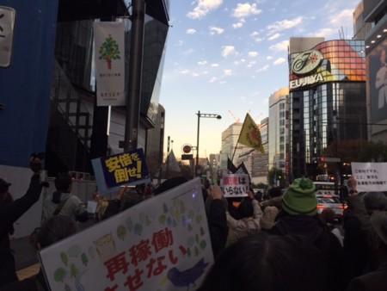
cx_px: 194
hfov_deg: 61.6
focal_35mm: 29
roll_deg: -2.3
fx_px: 324
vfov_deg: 48.3
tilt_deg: +7.1
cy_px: 146
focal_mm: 4.15
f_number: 2.2
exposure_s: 1/231
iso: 32
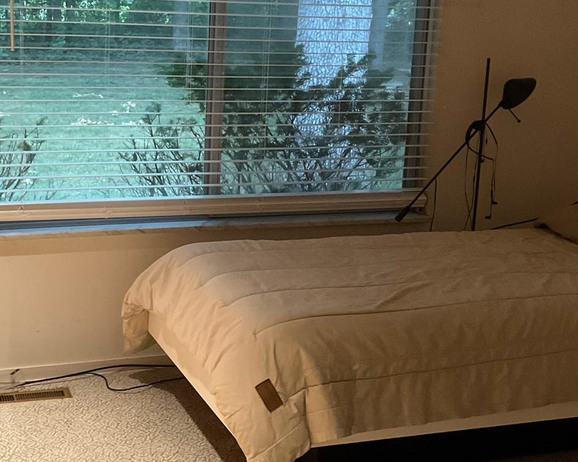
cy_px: 183
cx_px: 234
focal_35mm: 61
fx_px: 1044
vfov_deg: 24.9
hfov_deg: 30.9
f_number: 1.8
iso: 250
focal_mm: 3
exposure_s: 1/40
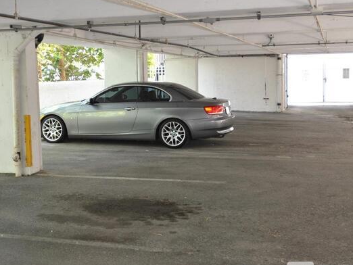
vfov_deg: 28.2
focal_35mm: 52
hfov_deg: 36.9
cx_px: 143
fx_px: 527
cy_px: 120
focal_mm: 25
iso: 200
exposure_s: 1/125
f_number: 2.8
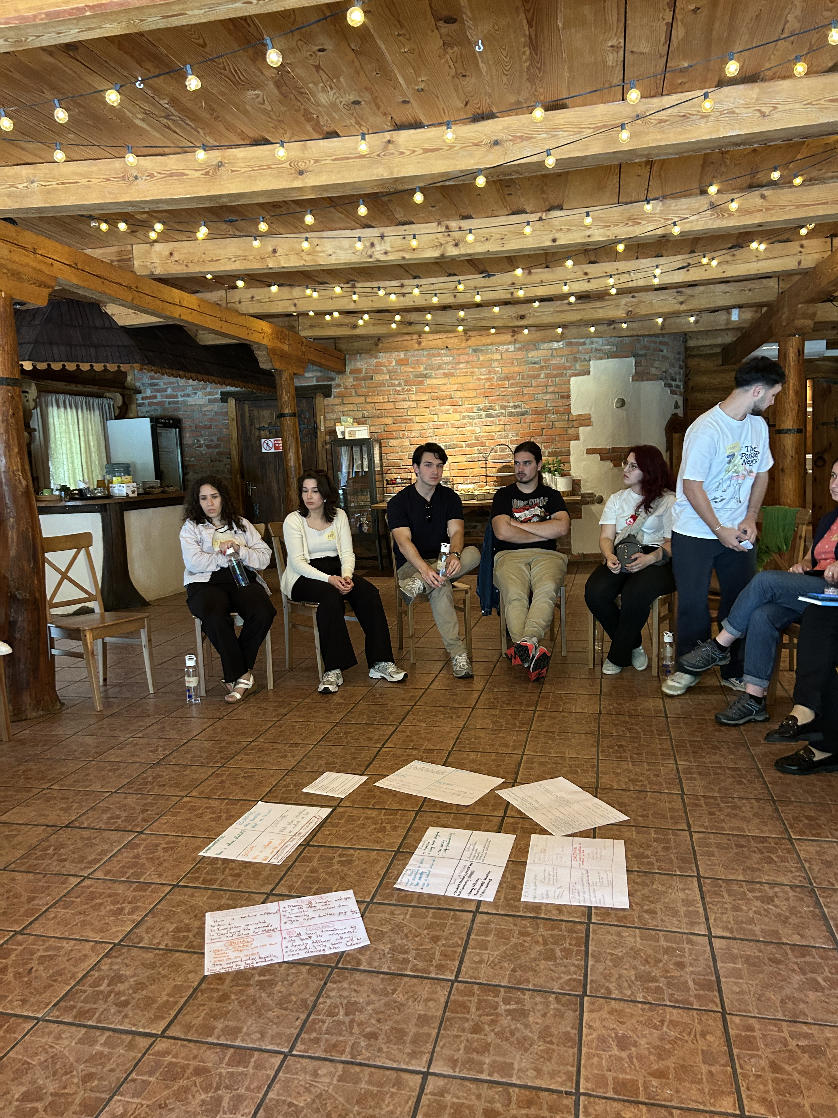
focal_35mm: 26
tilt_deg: -3.8
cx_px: 419
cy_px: 559
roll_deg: +0.6
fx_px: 839
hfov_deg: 53.1
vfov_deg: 67.3
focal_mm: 5.7
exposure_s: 1/50
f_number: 1.5
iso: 320
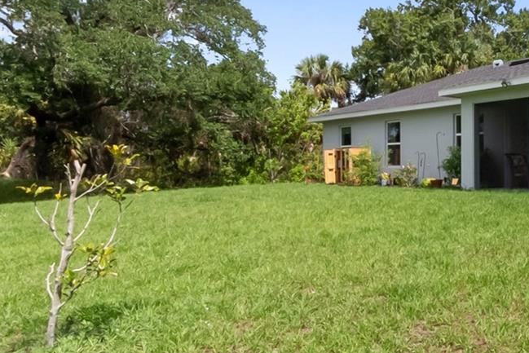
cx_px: 508
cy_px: 167
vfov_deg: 35.9
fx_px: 544
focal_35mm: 37
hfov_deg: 45.3
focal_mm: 10
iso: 640
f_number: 22
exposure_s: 1/250
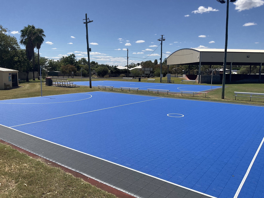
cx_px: 132
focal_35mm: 29
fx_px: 221
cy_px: 99
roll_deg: -1.0
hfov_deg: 61.7
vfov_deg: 48.2
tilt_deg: -6.5
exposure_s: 1/3125
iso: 16
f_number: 1.8
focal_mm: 3
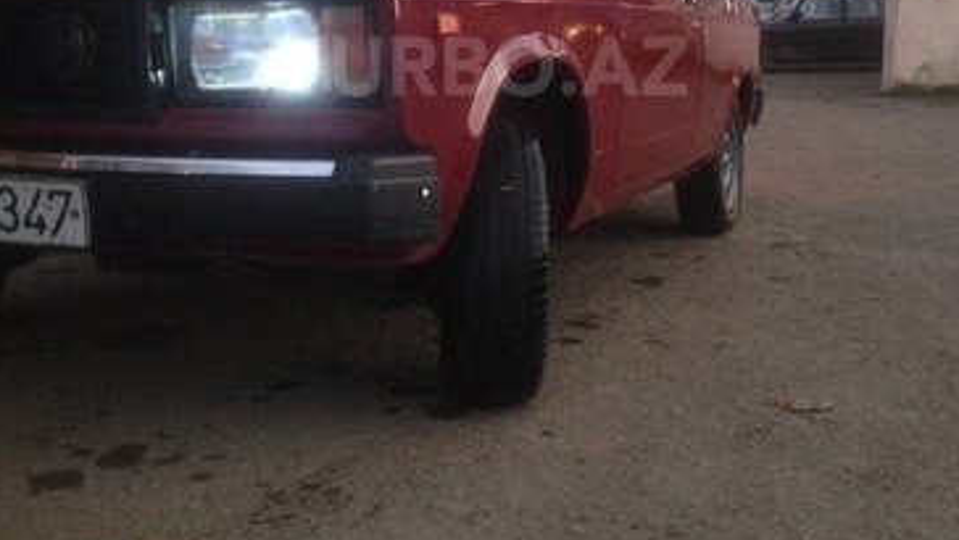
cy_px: 66
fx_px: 1246
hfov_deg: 42.1
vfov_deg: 23.9
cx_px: 485
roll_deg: +0.1
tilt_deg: -1.3
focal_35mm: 49
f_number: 2.4
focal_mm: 4.12
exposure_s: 1/20
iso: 250
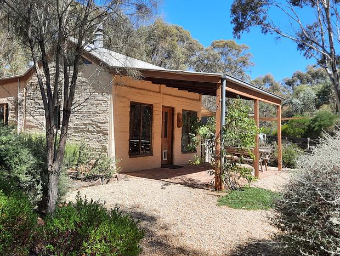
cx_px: 170
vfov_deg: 55.0
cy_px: 128
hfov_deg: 69.3
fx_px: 246
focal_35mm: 25
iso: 32
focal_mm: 4.6
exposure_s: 1/543
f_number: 2
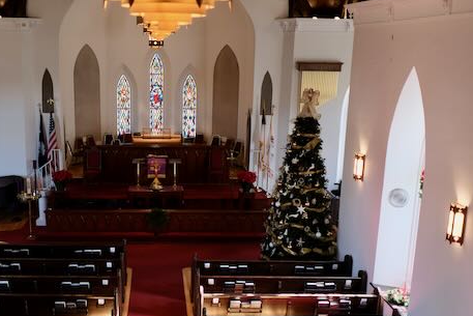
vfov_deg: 27.4
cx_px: 154
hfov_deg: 39.8
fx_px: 644
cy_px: 205
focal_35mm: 49
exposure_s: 1/250
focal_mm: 23
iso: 640
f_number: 2
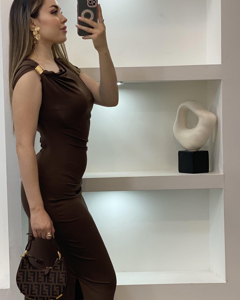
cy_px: 199
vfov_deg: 22.1
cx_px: 66
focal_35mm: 86
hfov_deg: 17.8
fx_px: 763
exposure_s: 1/100
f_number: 2
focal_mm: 6
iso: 80
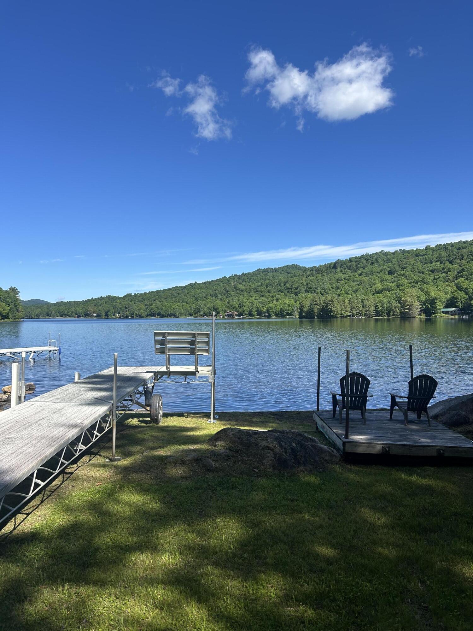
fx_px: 474
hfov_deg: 53.1
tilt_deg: -1.6
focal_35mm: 26
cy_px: 316
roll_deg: +0.2
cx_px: 236
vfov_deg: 67.3
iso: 50
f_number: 1.5
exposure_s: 1/3460
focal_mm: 5.7
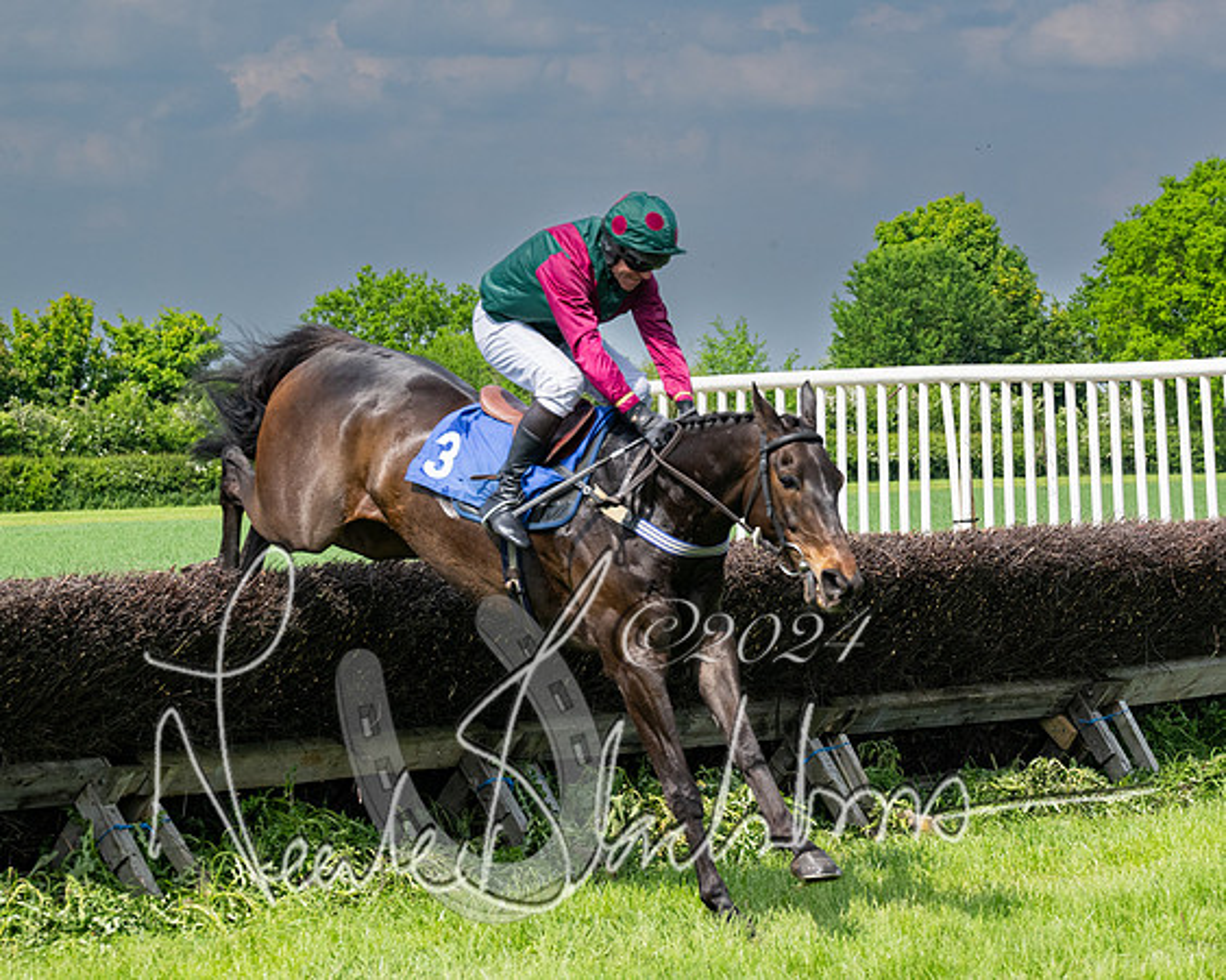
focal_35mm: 126
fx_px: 4557
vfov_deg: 12.3
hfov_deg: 15.2
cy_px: 533
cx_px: 1012
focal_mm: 70
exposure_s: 1/2500
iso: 400
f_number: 5
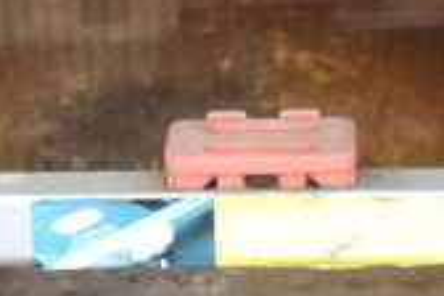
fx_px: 1838
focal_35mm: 149
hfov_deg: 13.7
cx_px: 341
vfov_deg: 9.2
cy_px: 5
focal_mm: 4.3
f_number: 3.3
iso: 80
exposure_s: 1/34
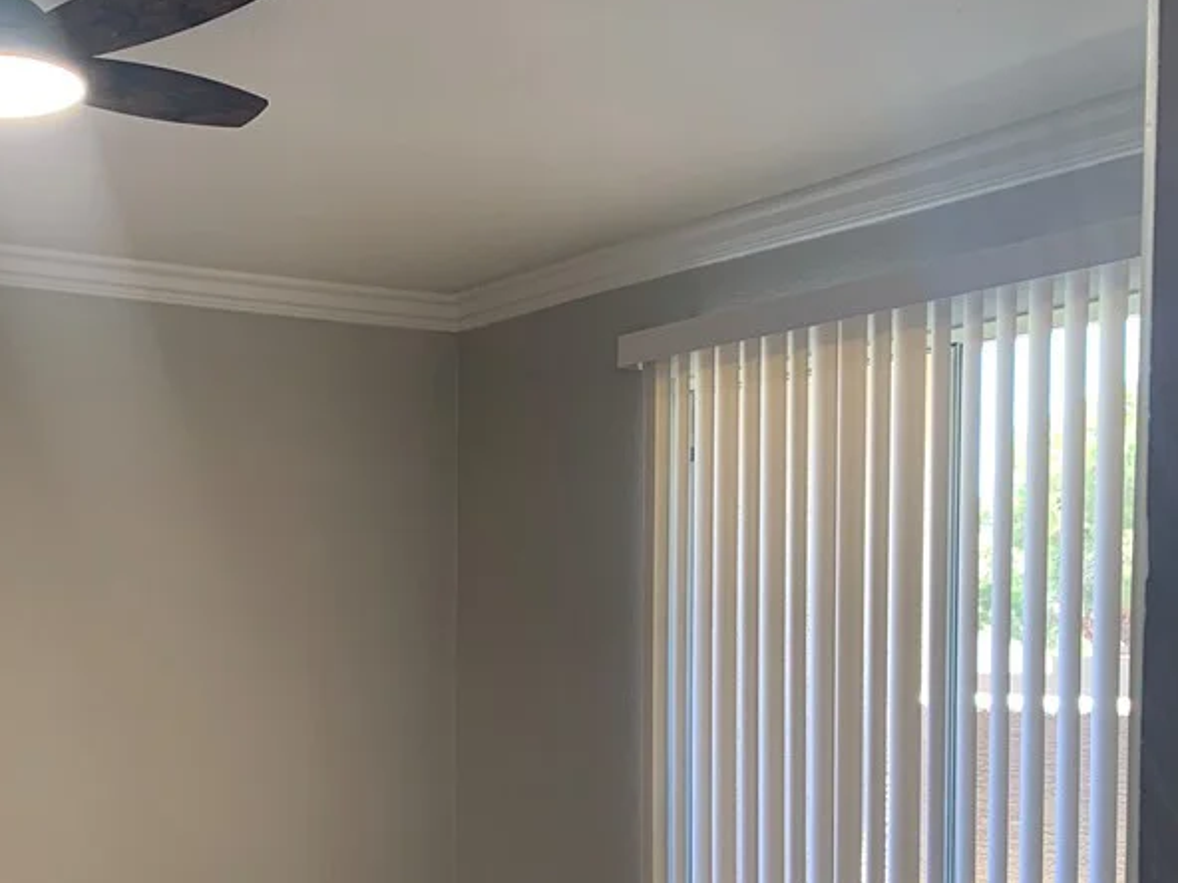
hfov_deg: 39.7
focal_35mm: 45
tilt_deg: -3.2
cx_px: 175
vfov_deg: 31.2
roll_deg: +0.9
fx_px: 1531
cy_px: 736
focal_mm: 4.25
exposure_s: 1/97
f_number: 1.8
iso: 100
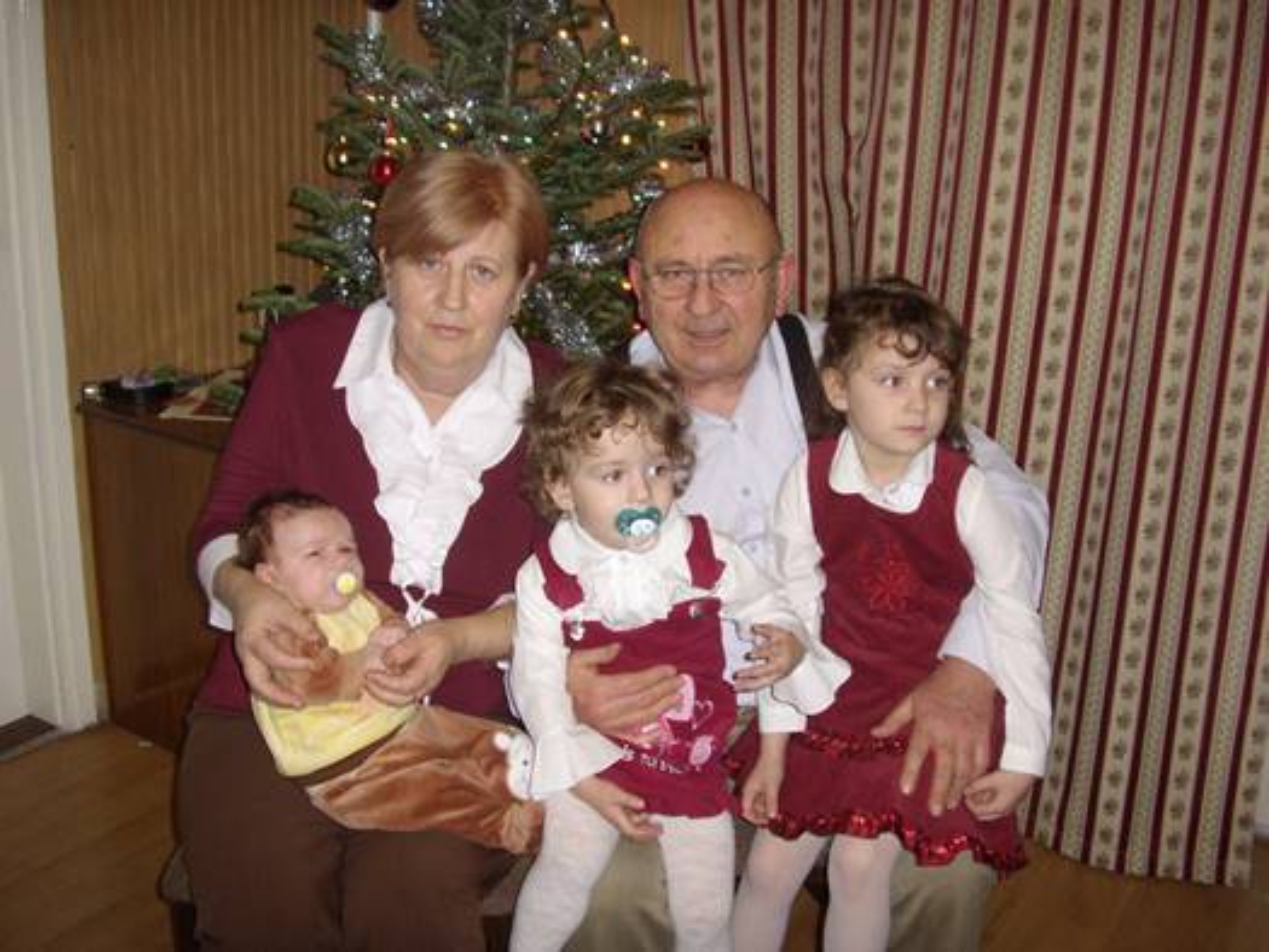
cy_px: 476
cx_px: 634
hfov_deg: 60.0
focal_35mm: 30
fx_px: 1100
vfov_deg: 46.8
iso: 141
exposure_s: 1/30
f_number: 2.9
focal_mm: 5.8
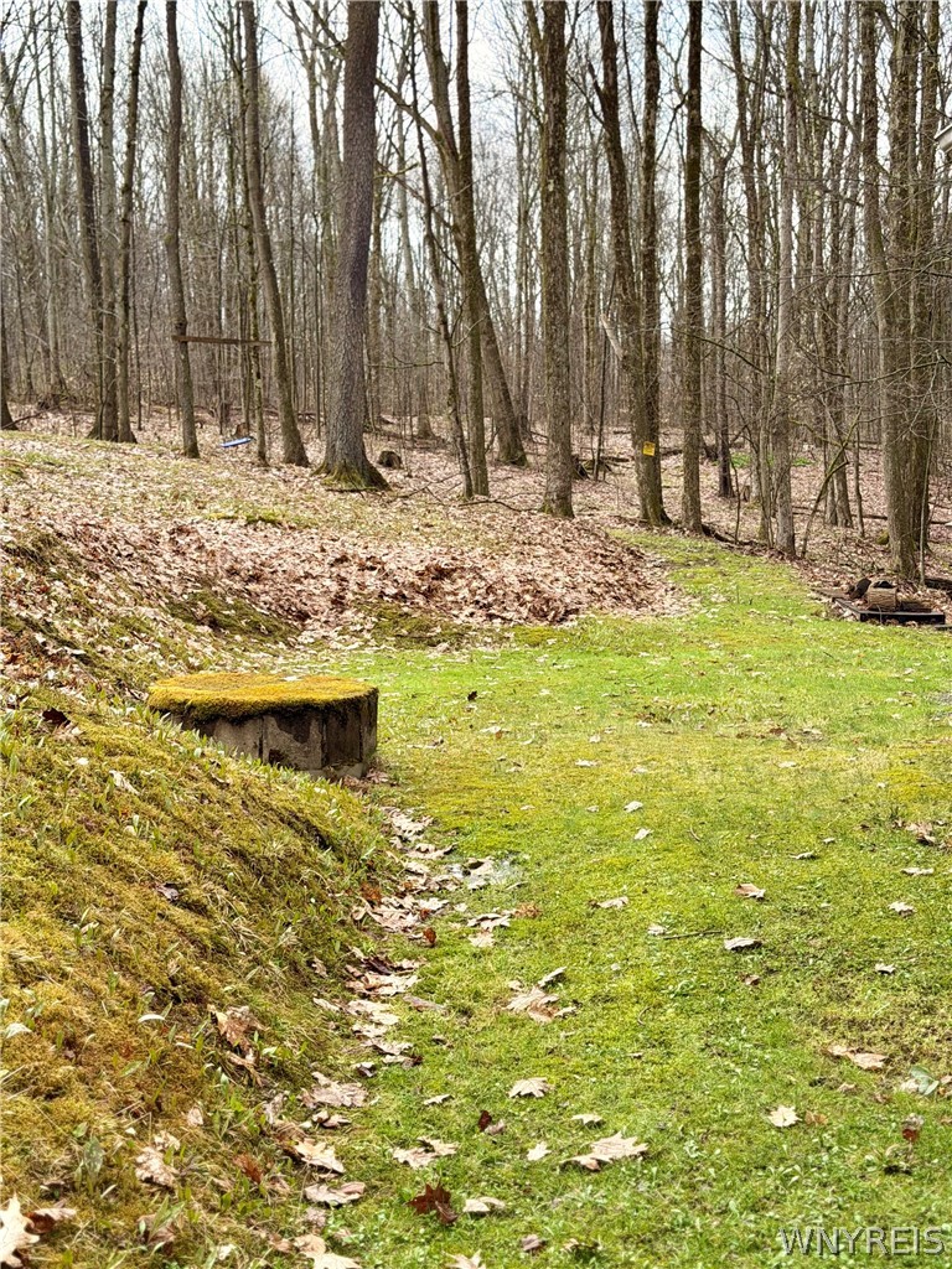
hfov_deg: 30.3
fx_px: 1760
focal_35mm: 48
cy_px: 634
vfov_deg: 39.7
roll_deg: +1.8
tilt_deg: -4.3
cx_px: 476
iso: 64
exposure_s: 1/162
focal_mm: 6.76
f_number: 1.78
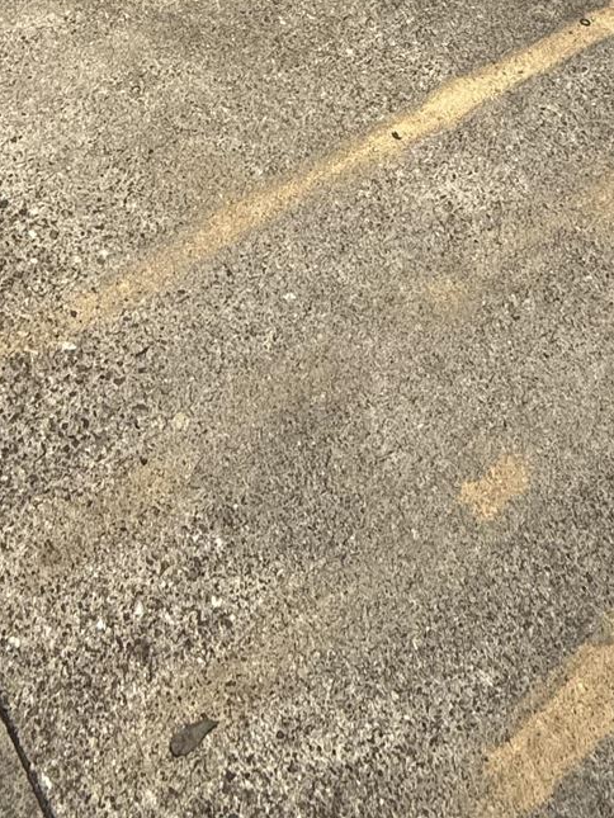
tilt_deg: -2.2
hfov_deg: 28.5
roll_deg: -0.6
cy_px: -642
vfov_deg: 22.5
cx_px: 117
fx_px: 1182
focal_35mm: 50
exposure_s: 1/3663
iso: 50
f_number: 2.2
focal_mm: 2.22
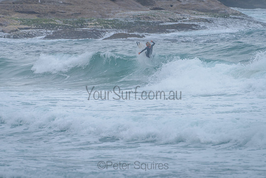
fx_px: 4529
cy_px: 69
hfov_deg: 3.4
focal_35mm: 613
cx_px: 133
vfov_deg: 2.2
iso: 500
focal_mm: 500
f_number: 5.6
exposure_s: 1/1250
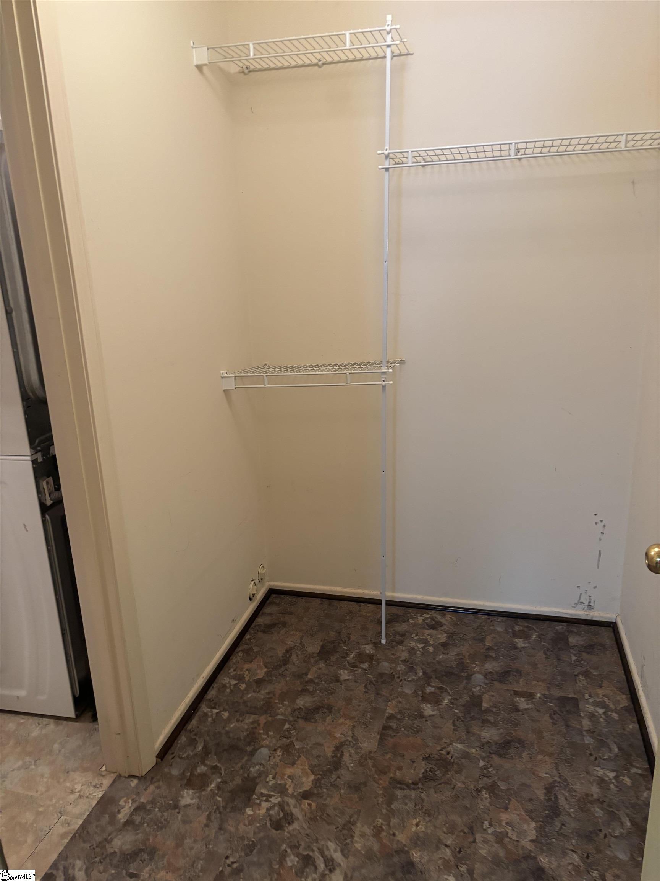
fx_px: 661
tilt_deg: -15.6
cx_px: 330
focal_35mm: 26
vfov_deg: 67.3
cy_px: 440
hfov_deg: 53.1
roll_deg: +1.9
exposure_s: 1/60
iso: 250
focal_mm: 5.96
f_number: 1.6
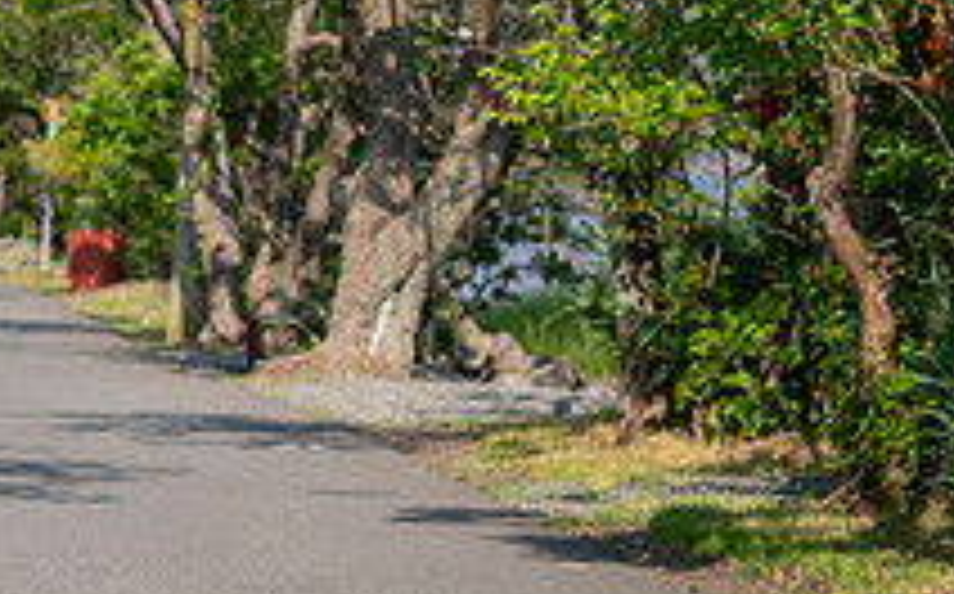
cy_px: 232
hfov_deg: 8.0
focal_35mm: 259
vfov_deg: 5.1
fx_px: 6727
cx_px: -320
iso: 640
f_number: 4
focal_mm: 85
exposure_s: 1/5000
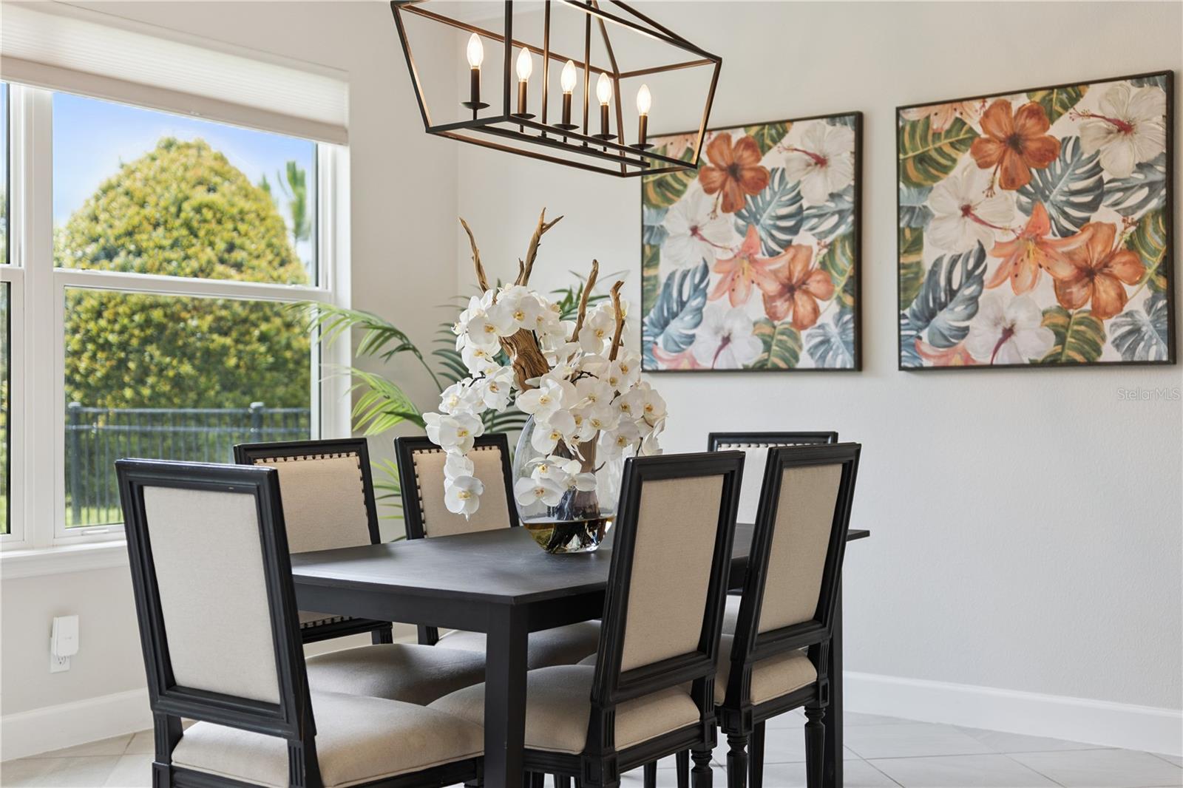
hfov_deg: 43.6
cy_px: 394
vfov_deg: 29.9
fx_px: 1478
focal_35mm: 45
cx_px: 592
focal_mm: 45
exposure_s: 1/800
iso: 800
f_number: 2.8
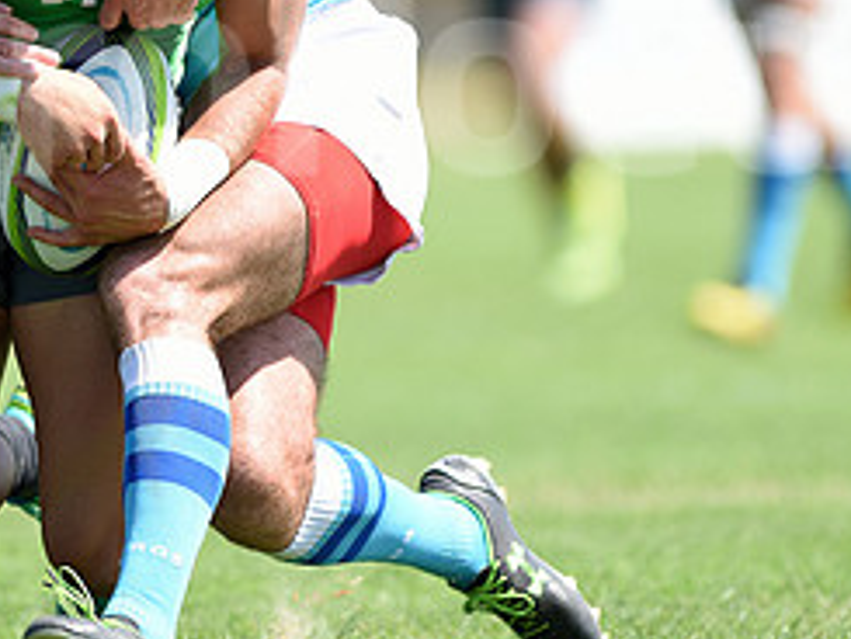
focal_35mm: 683
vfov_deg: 2.2
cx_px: 125
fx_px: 16799
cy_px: 57
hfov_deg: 2.9
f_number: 2.8
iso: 200
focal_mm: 300
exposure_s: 1/1600
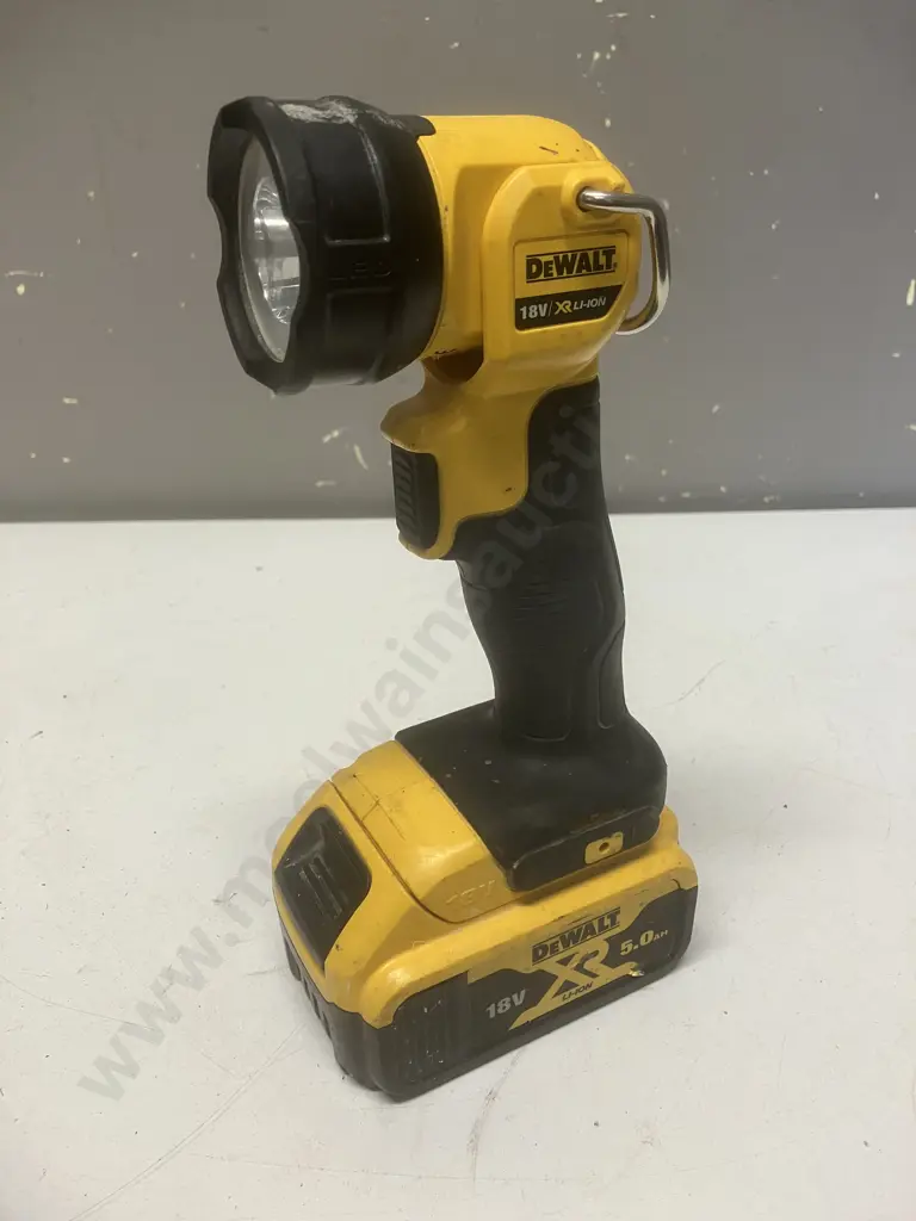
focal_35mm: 28
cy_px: 610
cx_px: 458
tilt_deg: -24.8
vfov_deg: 63.4
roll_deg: +3.2
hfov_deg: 49.7
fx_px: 988
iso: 64
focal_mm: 3.99
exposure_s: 1/50
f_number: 1.8
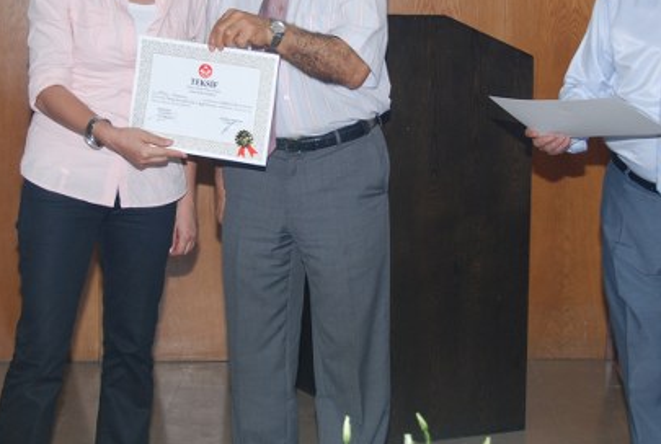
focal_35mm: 86
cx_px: 323
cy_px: 158
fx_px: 1582
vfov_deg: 15.9
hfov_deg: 23.6
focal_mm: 29
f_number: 4.2
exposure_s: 1/60
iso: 200
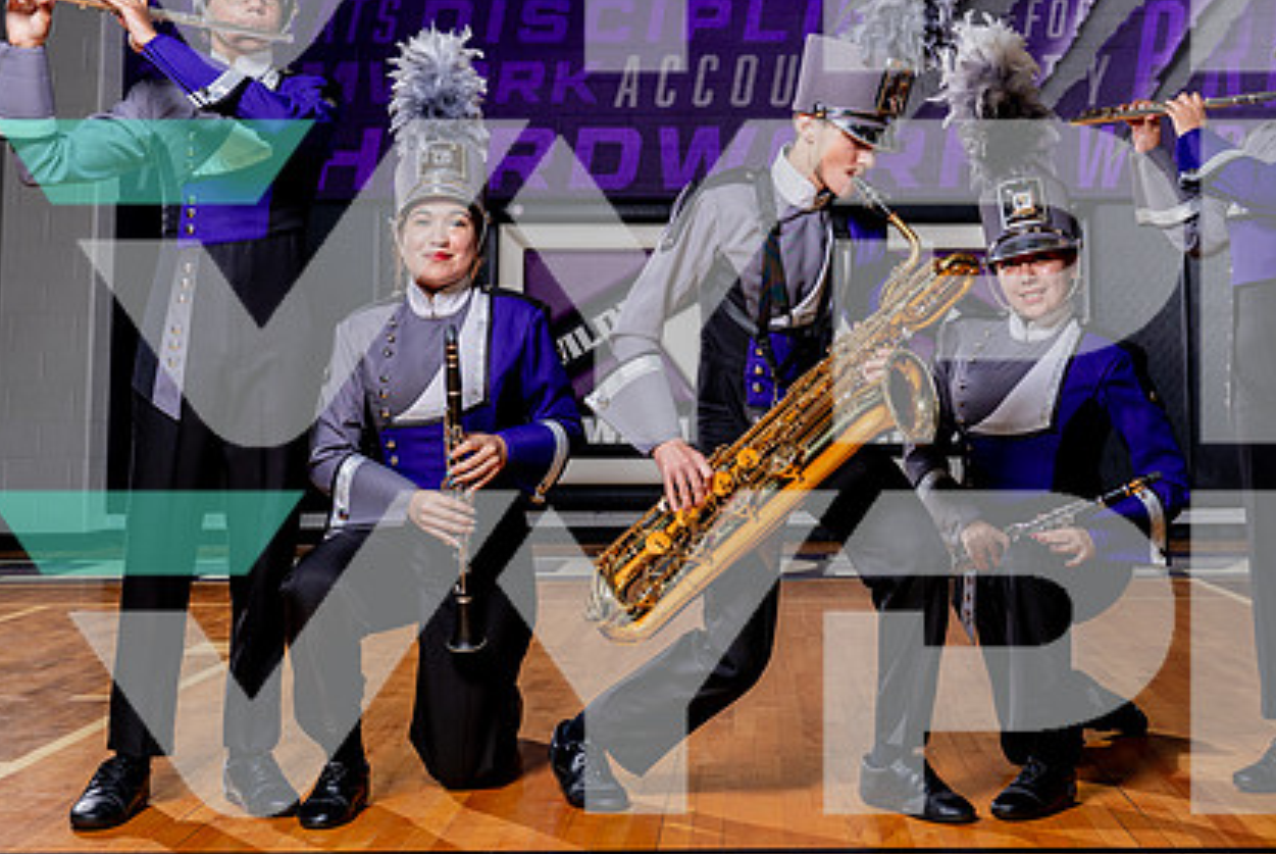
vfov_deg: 25.7
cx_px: 773
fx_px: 1845
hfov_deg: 38.0
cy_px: 196
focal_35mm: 52
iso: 100
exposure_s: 1/250
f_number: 4
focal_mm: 32
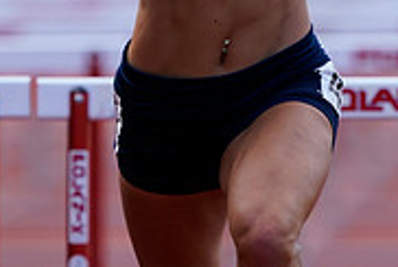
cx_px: 155
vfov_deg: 0.7
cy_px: -152
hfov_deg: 1.1
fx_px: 21128
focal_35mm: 1908
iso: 500
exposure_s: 1/640
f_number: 5
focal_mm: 600
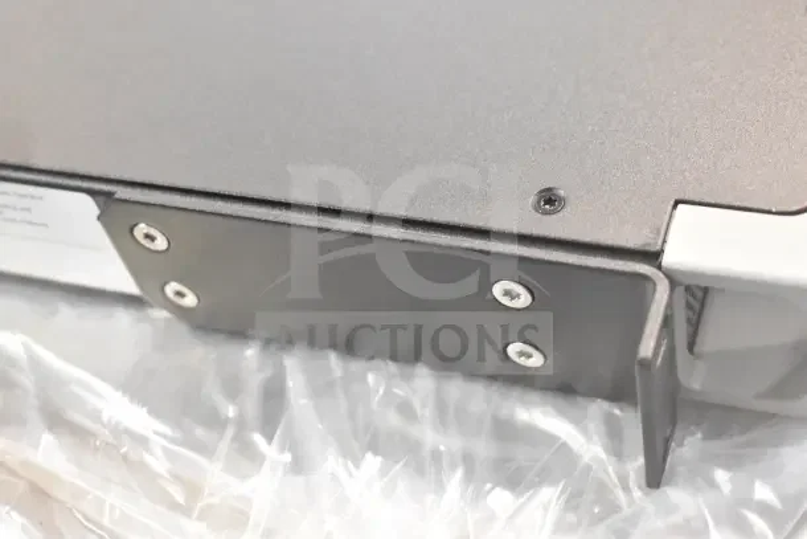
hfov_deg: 35.0
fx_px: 1278
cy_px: 270
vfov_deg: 23.8
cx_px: 404
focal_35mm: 57
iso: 6400
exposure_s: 1/125
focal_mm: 38
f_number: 5.6
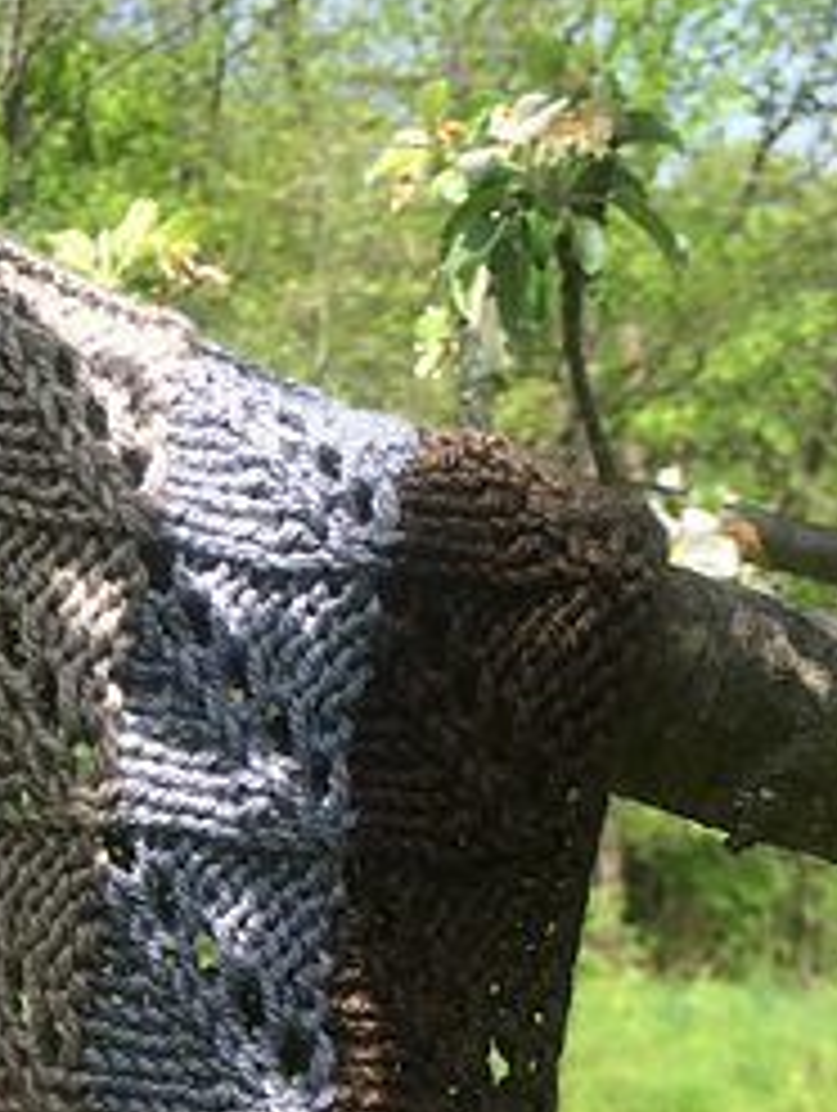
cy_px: 990
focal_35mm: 75
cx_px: -63
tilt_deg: -2.4
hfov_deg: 19.0
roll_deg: +4.5
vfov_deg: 25.2
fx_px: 2412
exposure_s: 1/720
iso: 32
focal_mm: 4.15
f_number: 2.2
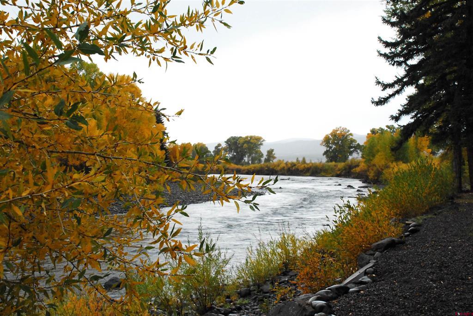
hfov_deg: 42.3
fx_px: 612
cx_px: 236
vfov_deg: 29.0
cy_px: 158
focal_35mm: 46
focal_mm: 31
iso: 1600
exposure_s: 1/320
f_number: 10
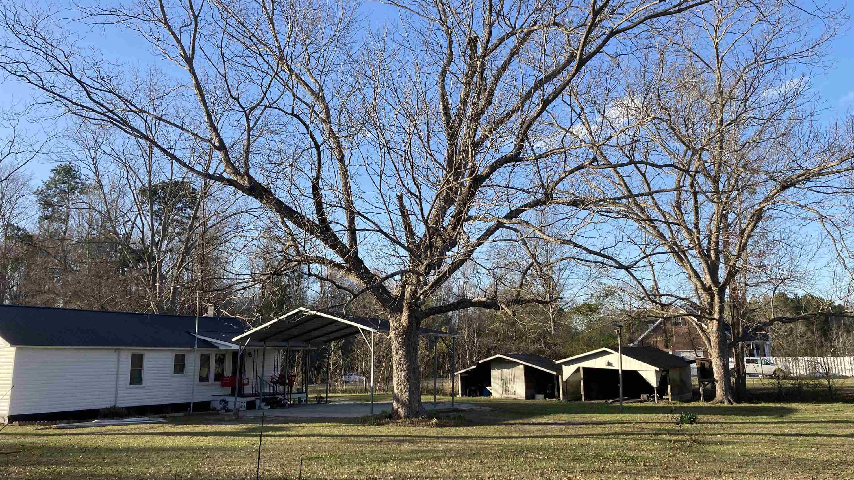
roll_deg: +0.0
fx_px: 702
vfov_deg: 37.7
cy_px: 219
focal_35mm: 31
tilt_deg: +12.5
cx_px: 423
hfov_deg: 62.6
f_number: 1.8
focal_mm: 3.99
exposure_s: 1/857
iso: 20
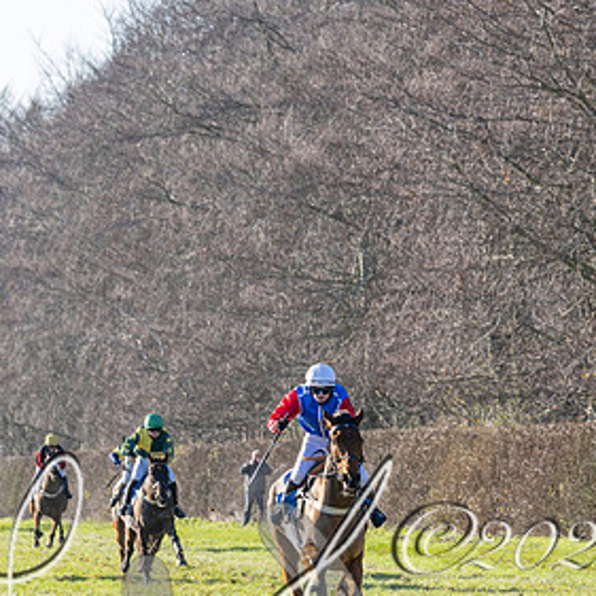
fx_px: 6078
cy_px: 492
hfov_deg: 5.6
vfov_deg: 5.6
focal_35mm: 312
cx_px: 614
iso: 400
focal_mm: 119
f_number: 4.5
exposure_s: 1/1250
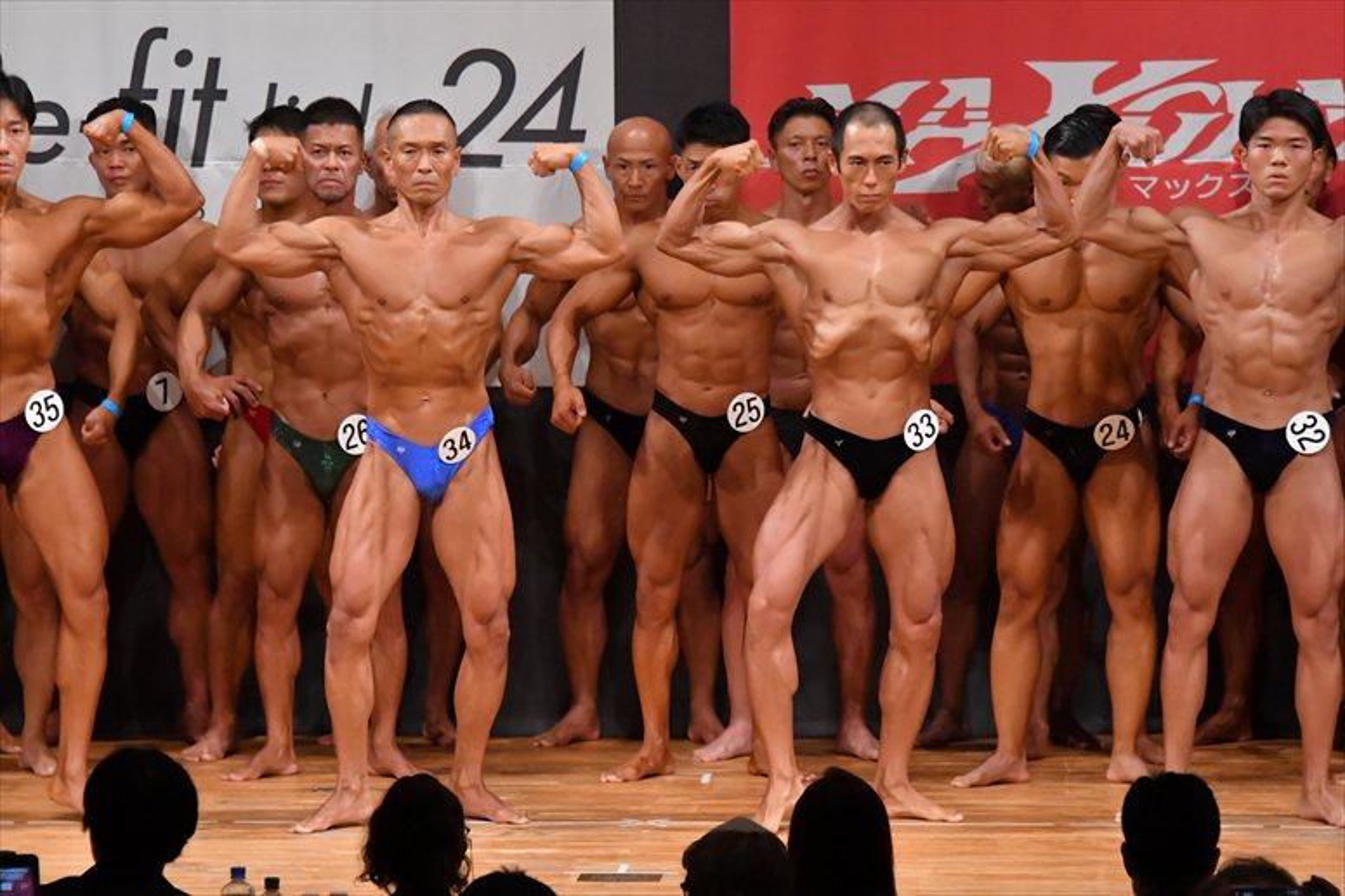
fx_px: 9523
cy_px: 448
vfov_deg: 5.4
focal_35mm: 255
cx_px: 672
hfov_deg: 8.1
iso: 8000
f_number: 5.6
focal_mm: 170
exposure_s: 1/400
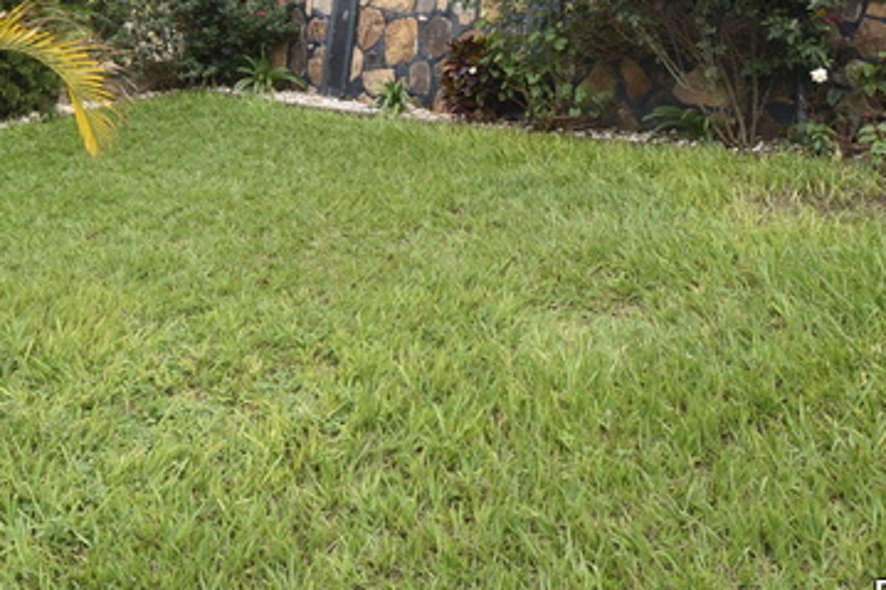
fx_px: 886
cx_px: 407
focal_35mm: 36
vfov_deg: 32.7
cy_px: -48
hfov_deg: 53.1
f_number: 8
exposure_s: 1/160
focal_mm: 10
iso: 500
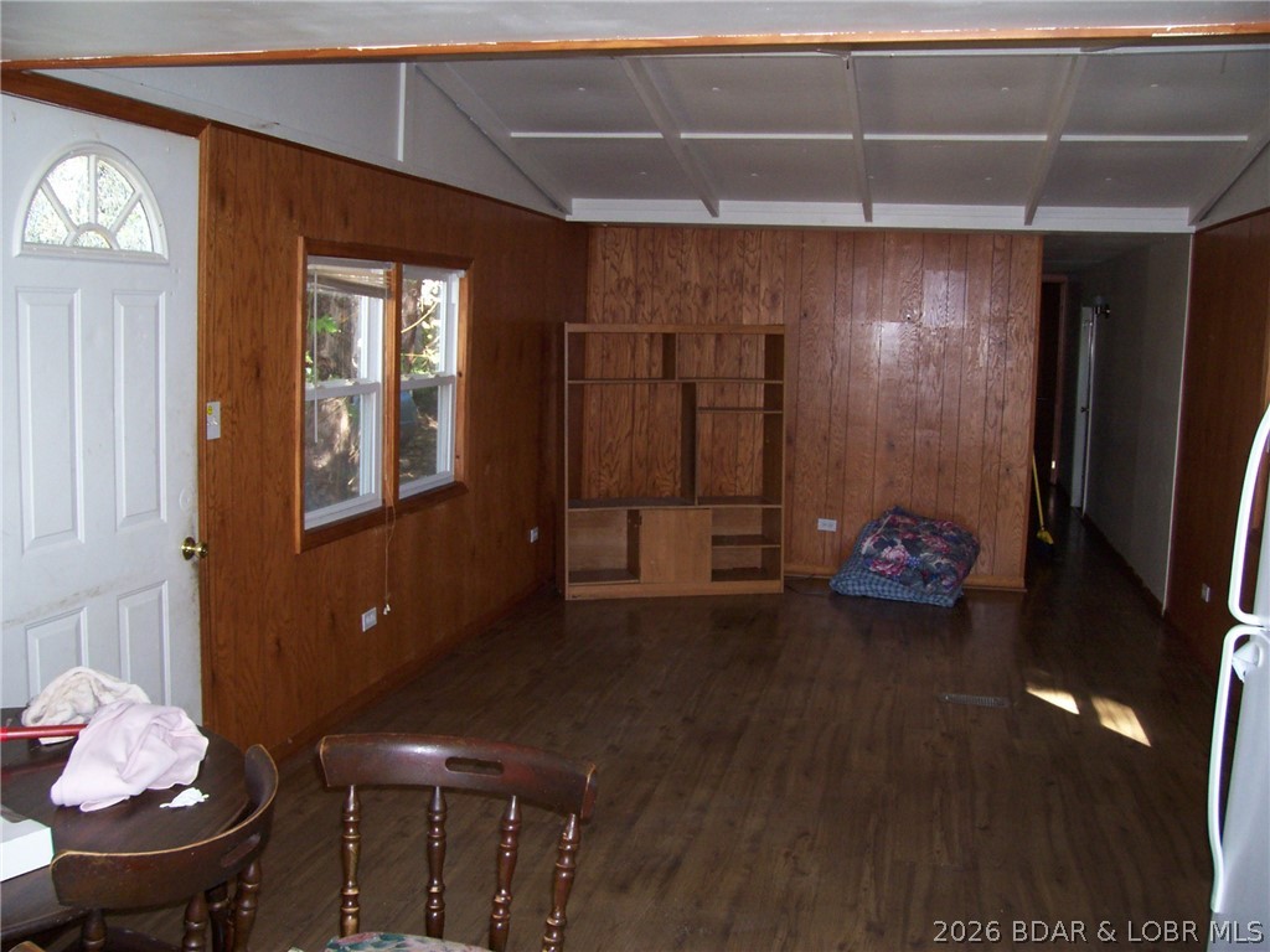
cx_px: 635
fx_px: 1247
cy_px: 476
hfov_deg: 54.0
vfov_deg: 41.8
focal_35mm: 34
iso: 140
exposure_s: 1/112
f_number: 2.7
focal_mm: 5.6
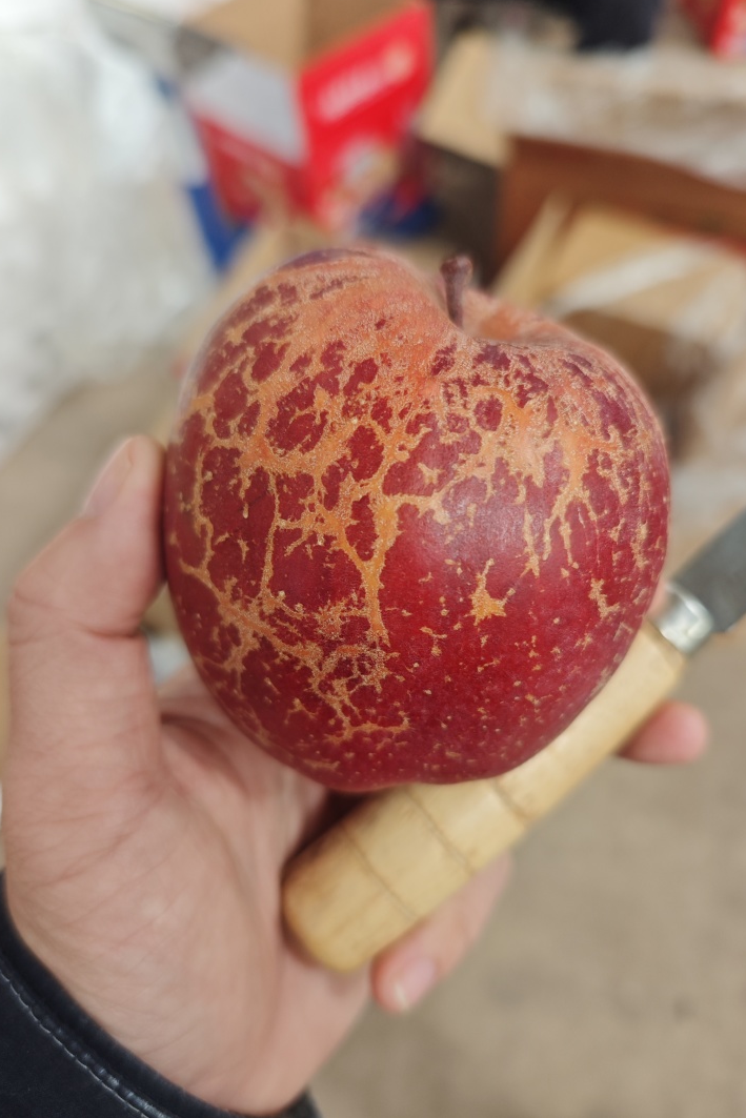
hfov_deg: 53.1
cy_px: 558
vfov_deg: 73.7
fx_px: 746
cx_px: 389
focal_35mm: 24
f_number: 1.6
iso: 64
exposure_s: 1/100
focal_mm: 6.55
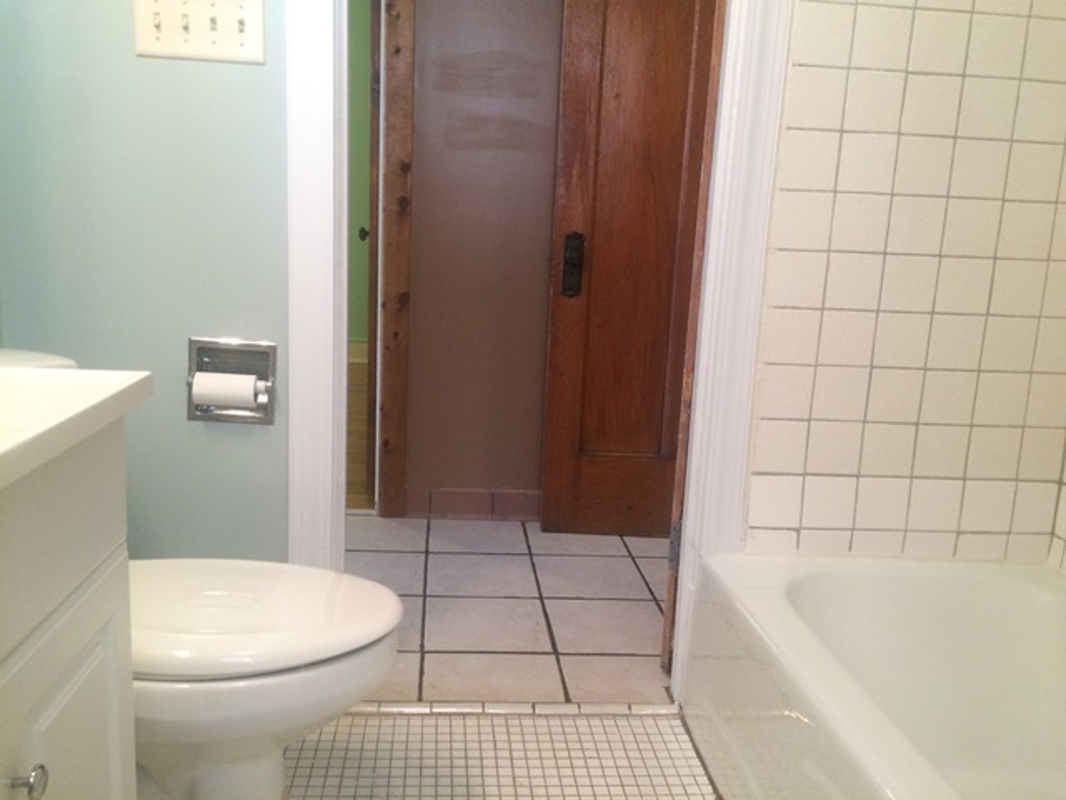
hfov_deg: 61.7
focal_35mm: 29
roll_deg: -2.4
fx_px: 893
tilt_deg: -12.0
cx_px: 533
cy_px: 400
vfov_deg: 48.2
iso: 125
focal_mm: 4.15
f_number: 2.2
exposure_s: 1/30
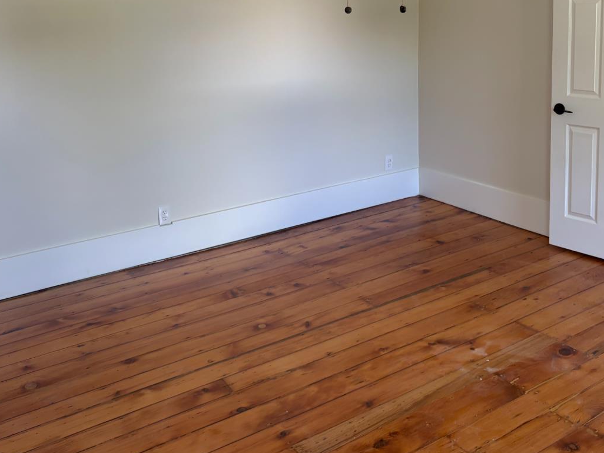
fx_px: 663
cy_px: 127
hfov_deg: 48.9
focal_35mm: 38
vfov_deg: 37.0
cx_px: 331
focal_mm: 5.96
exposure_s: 1/120
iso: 125
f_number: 1.6
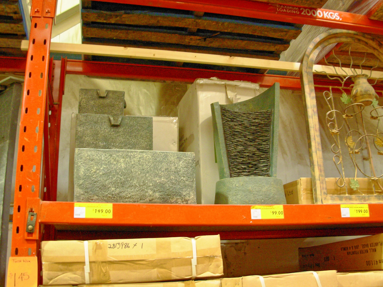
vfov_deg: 37.7
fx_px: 420
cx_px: 192
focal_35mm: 38
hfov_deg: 49.0
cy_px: 144
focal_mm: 6.3
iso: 77
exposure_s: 1/4
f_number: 2.9
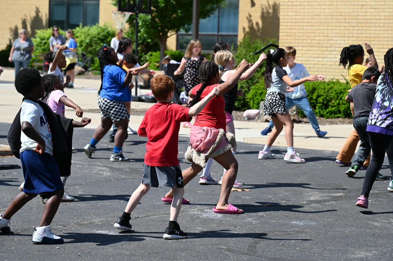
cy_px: 130
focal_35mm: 115
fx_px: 1254
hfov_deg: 17.8
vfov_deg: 11.9
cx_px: 196
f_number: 7.1
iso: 100
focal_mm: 115
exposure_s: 1/400
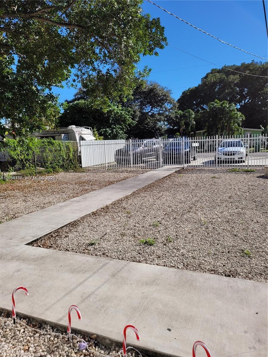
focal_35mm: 26
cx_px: 134
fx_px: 268
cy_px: 178
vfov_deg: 67.3
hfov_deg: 53.1
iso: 40
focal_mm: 5.4
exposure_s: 1/3272
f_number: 1.8
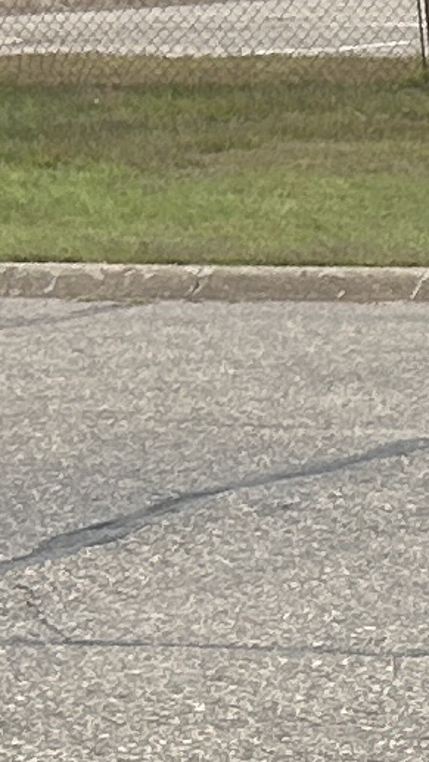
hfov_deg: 4.7
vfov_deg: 9.6
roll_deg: -0.8
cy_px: 967
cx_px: 2079
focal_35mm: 221
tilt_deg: -13.7
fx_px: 4467
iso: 50
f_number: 1.5
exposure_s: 1/1597
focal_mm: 5.7
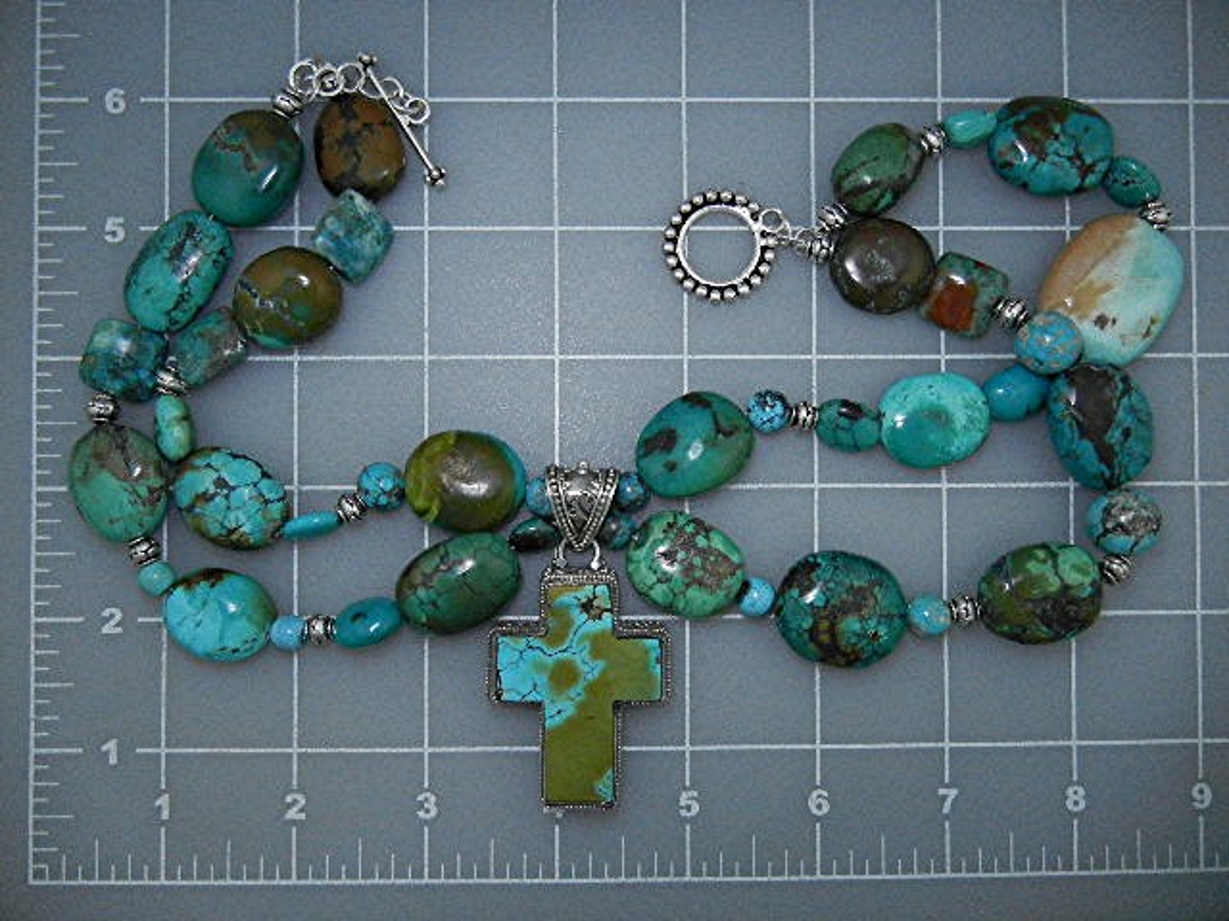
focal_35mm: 30
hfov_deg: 60.0
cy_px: 460
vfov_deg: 46.8
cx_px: 614
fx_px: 1065
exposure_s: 1/30
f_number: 7
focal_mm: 5.4
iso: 800
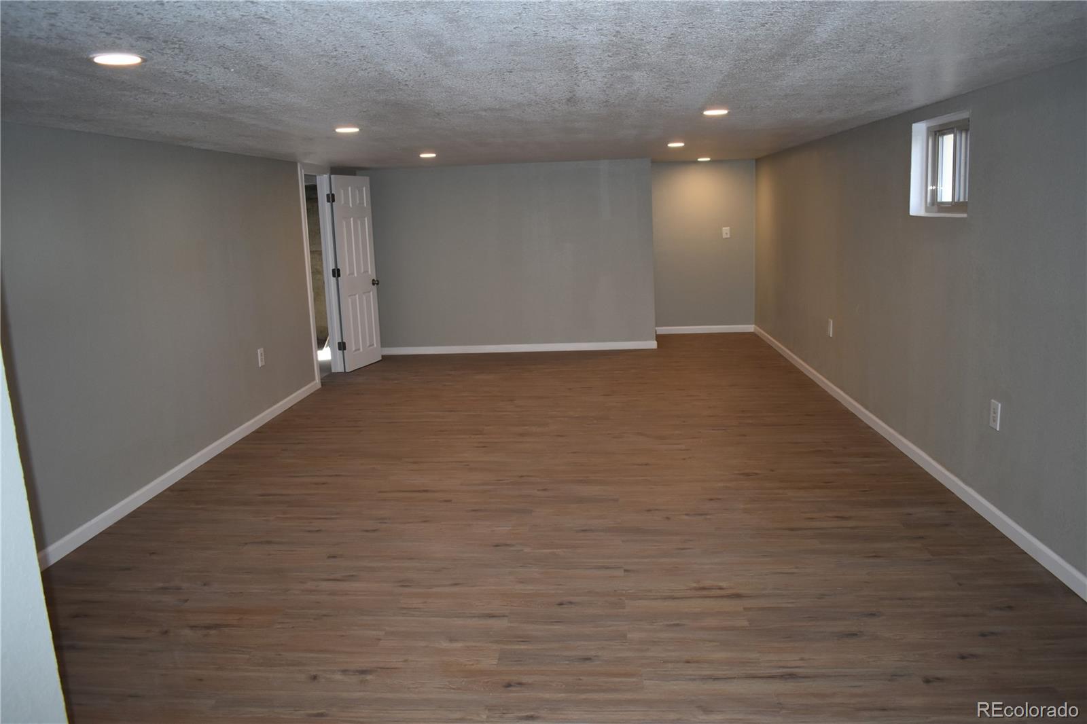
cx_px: 544
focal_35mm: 27
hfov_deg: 67.4
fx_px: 815
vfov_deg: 47.9
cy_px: 362
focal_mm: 18
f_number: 3.5
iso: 640
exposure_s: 1/200
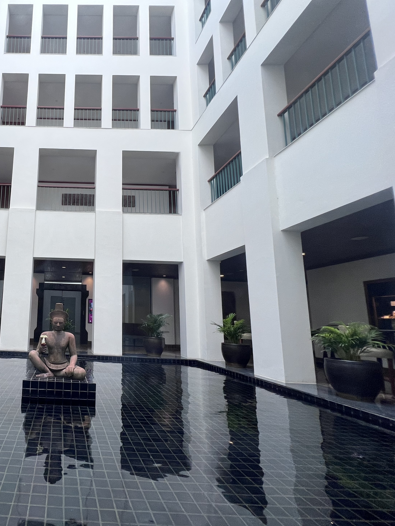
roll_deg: -2.0
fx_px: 274
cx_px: 56
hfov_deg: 62.6
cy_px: 270
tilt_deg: +9.5
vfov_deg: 87.7
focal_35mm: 18
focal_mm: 1.57
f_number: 1.8
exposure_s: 1/99
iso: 80
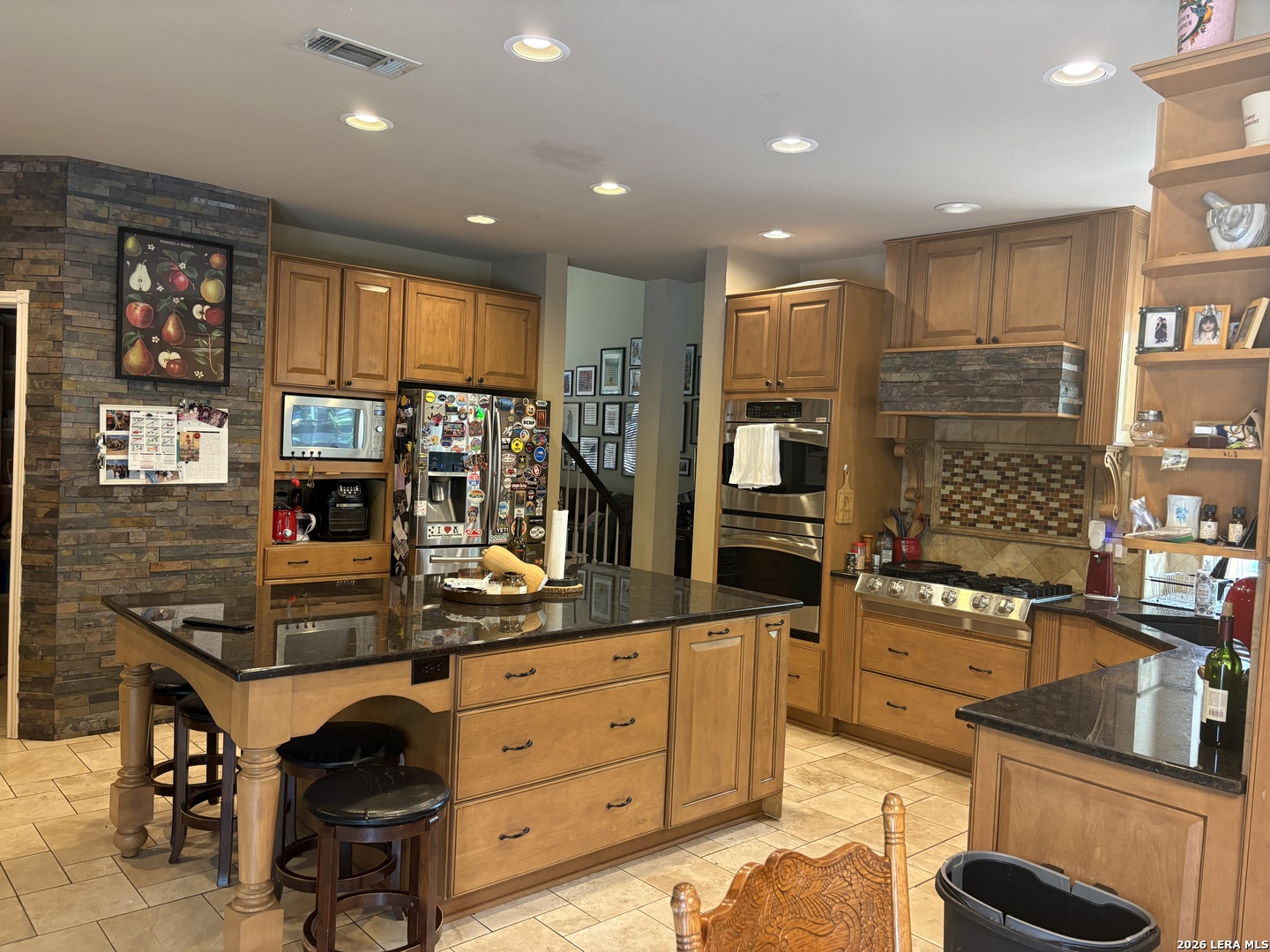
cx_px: 635
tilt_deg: -2.7
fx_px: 954
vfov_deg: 53.1
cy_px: 476
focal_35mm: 26
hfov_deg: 67.3
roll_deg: -2.0
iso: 200
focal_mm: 5.96
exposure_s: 1/60
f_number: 1.6
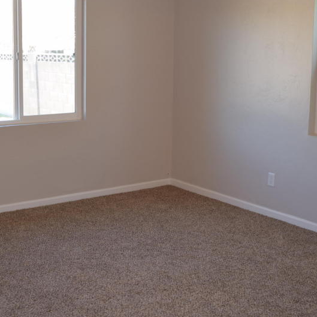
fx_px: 518
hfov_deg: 33.7
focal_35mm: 50
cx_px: 105
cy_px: 126
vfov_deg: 33.9
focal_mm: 18
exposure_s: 1/60
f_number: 3.5
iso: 280
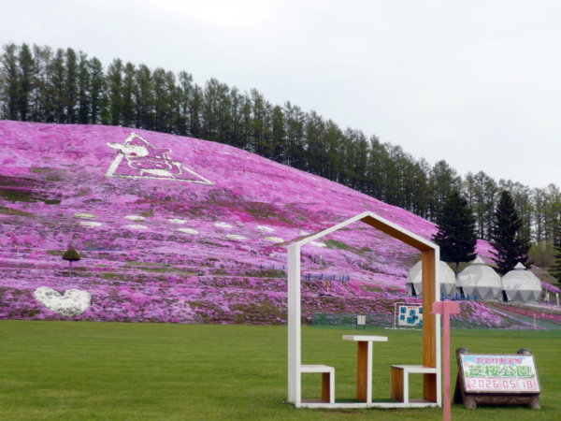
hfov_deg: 37.5
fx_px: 827
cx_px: 280
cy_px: 210
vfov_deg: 28.6
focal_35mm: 51
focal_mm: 8.4
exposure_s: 1/250
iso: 100
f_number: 3.2
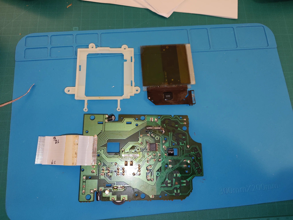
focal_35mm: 23
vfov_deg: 58.9
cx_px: 146
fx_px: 195
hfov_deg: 73.9
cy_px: 110
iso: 320
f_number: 1.6
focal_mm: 6.06
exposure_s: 1/100
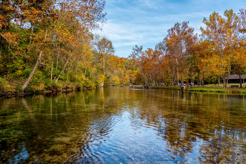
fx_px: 205
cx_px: 123
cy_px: 82
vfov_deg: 43.6
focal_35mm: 30
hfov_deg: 61.9
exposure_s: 1/13
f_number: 16
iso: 100
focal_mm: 30
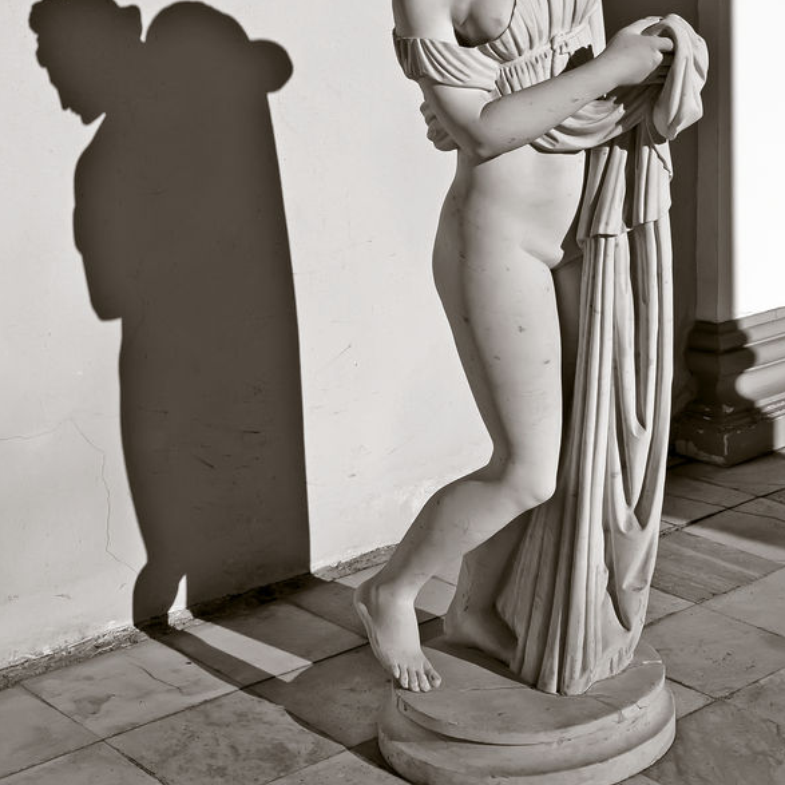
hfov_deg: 39.2
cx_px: 398
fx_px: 1103
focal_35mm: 43
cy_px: 275
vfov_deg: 38.8
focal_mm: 22
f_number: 8
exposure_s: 1/1000
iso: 100
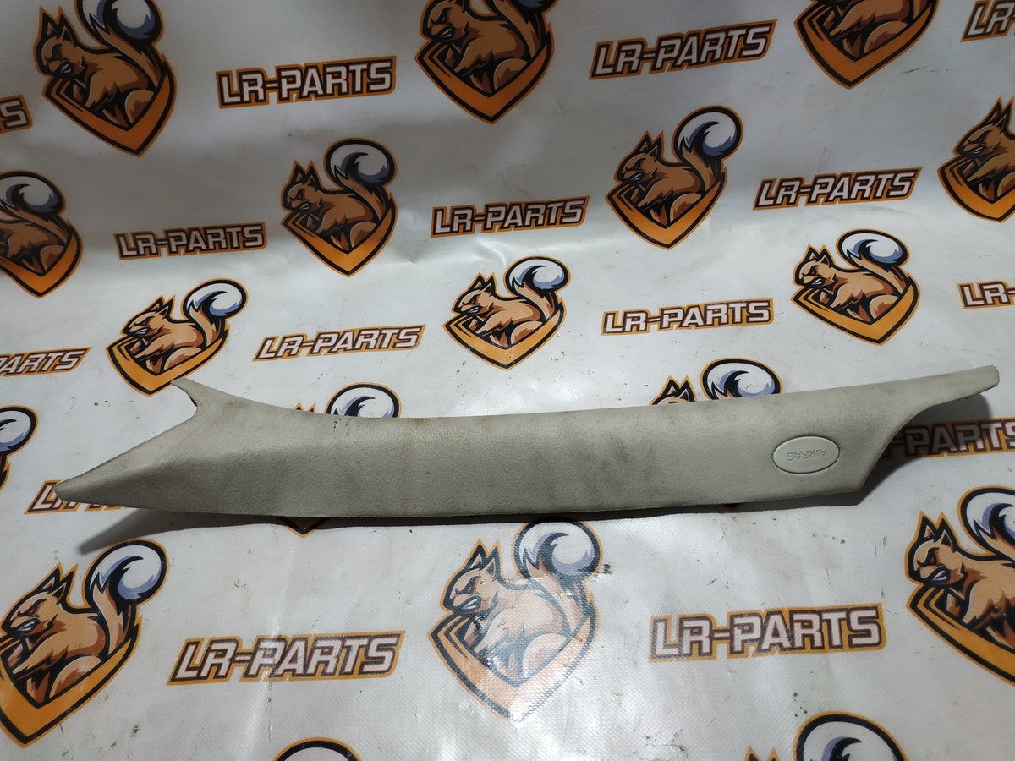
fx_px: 704
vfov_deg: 56.8
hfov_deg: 71.6
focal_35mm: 24
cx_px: 508
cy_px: 380
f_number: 1.9
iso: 100
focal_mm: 3.94
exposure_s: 1/100
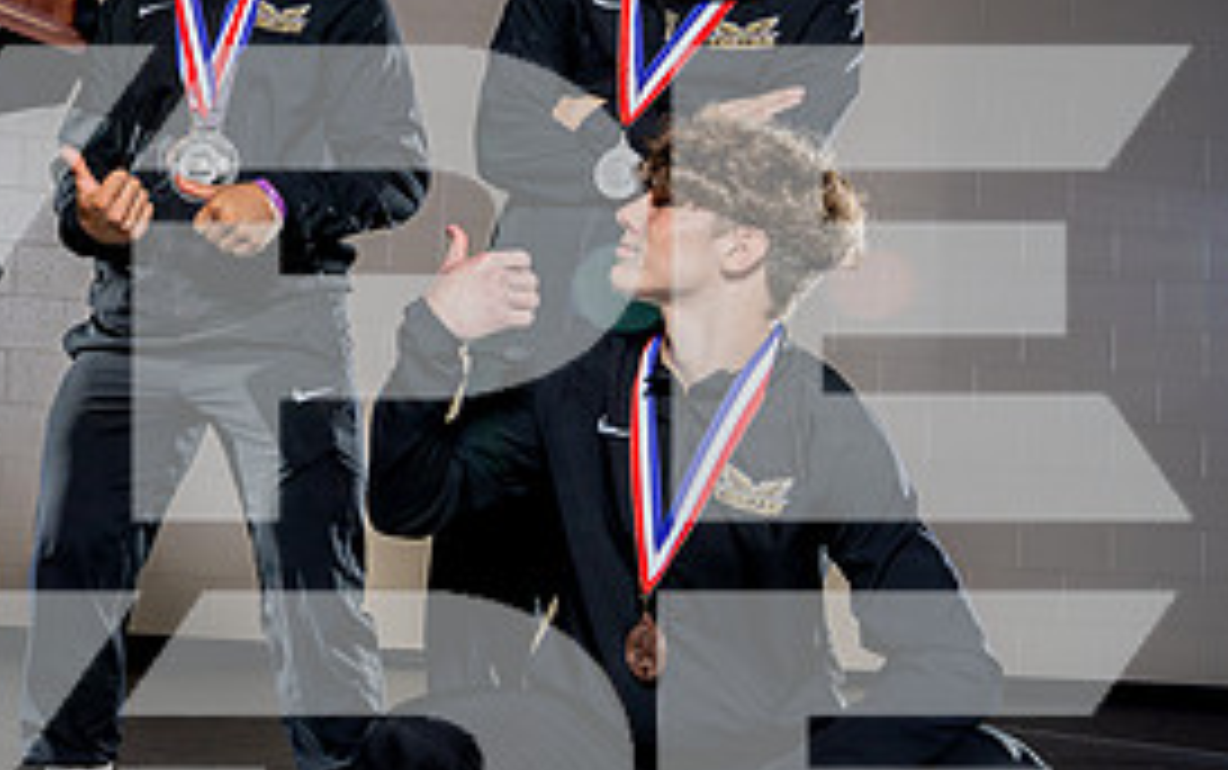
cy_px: 286
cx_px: 45
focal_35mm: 52
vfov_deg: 24.8
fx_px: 1741
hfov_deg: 35.7
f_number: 5.6
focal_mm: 24
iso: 320
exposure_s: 1/250
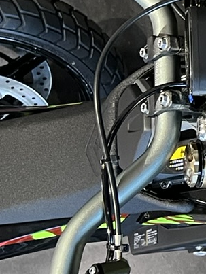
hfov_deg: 10.0
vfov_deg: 14.9
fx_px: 1046
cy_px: 67
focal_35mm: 132
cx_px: 475
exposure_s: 1/60
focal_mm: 5.7
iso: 160
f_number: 1.5
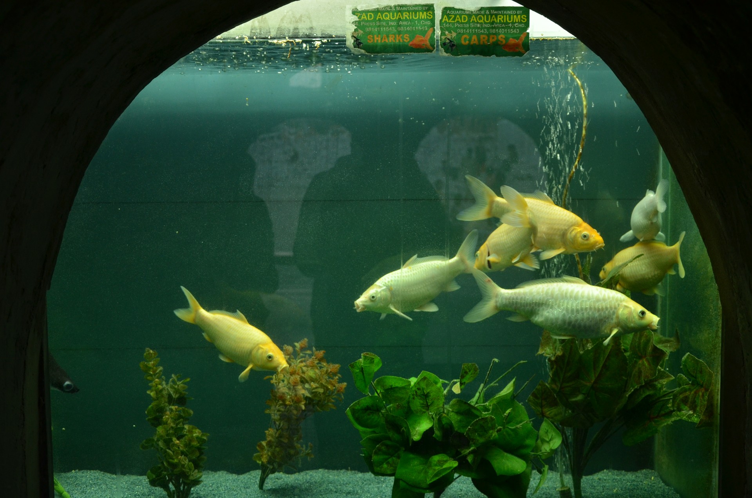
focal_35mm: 39
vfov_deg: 34.1
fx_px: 813
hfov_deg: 49.6
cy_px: 249
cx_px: 376
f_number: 4.5
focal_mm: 26
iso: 640
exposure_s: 1/30
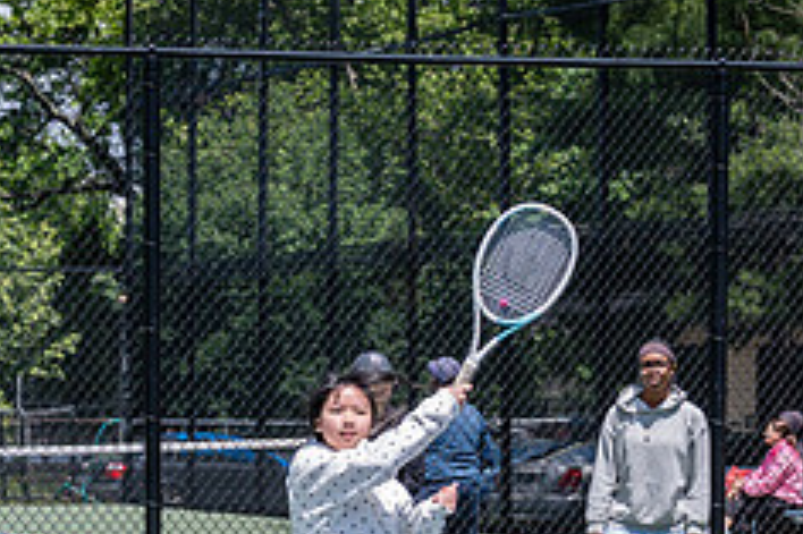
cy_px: 576
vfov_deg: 6.9
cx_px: 358
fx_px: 4436
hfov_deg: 10.3
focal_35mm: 199
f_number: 4.5
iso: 400
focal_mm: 75
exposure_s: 1/2000
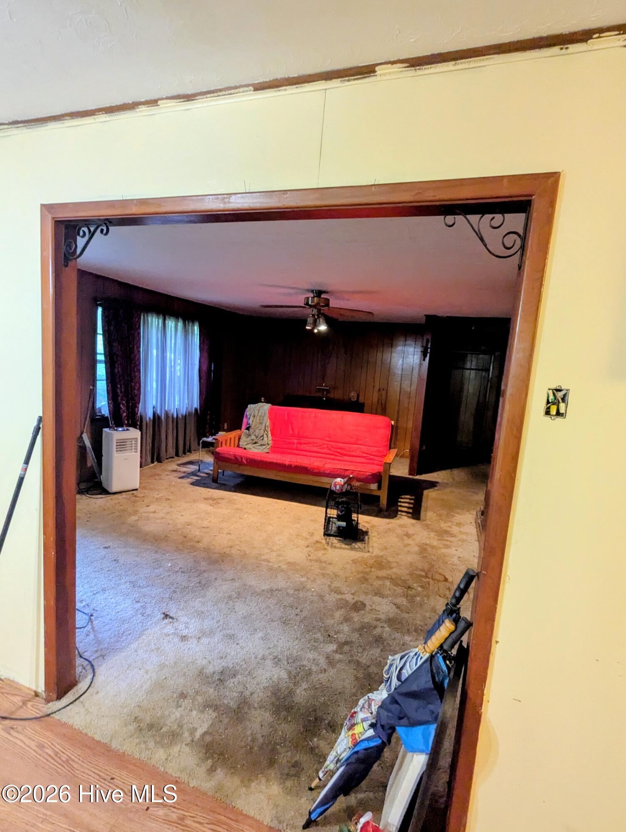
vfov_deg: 94.4
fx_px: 385
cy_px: 416
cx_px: 313
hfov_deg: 78.2
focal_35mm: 16
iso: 672
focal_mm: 2.35
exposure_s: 1/24
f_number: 2.2
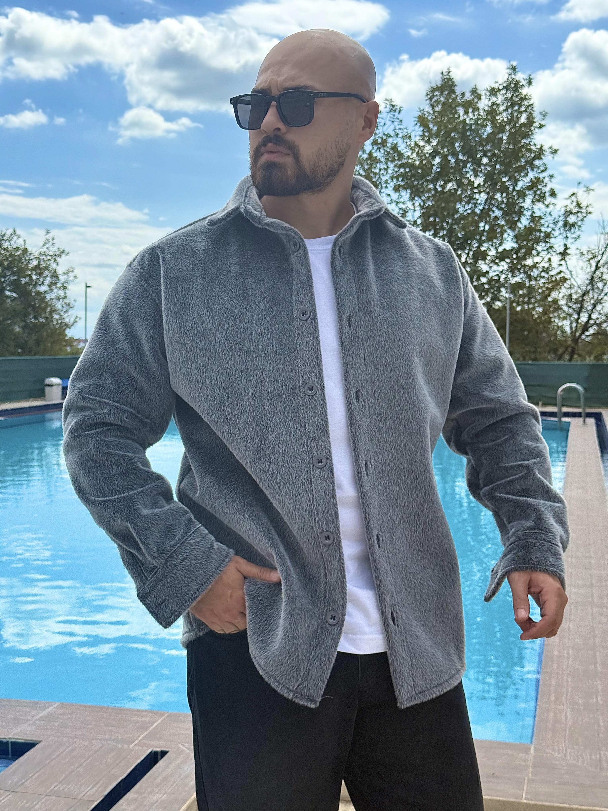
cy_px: 406
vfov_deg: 39.7
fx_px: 1124
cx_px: 304
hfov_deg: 30.3
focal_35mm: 48
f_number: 1.78
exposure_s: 1/4878
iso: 80
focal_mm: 6.76
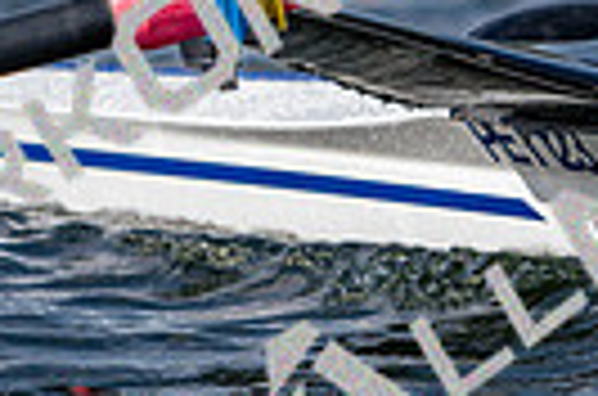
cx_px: 1178
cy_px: -178
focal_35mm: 1452
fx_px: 24062
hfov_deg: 1.4
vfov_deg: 0.9
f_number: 6.3
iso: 125
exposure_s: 1/1600
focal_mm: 332
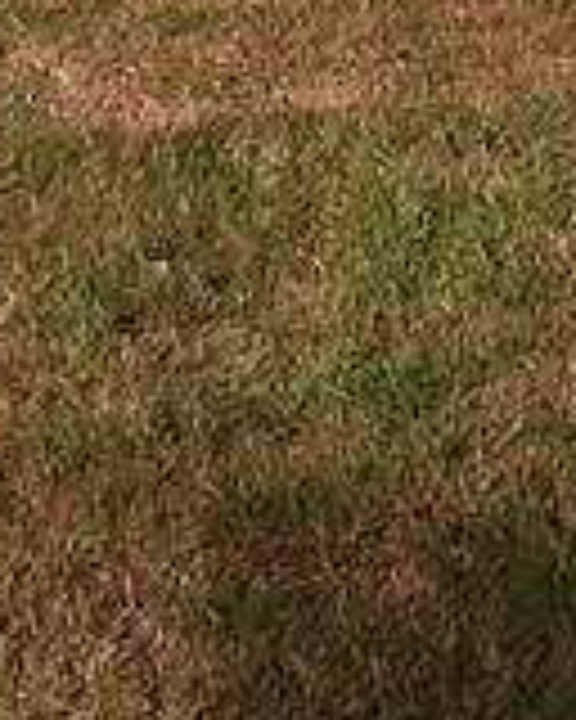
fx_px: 3644
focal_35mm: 171
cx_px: 270
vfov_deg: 10.4
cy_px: -702
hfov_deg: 9.0
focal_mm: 3.85
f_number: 2.8
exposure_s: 1/1117
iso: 80
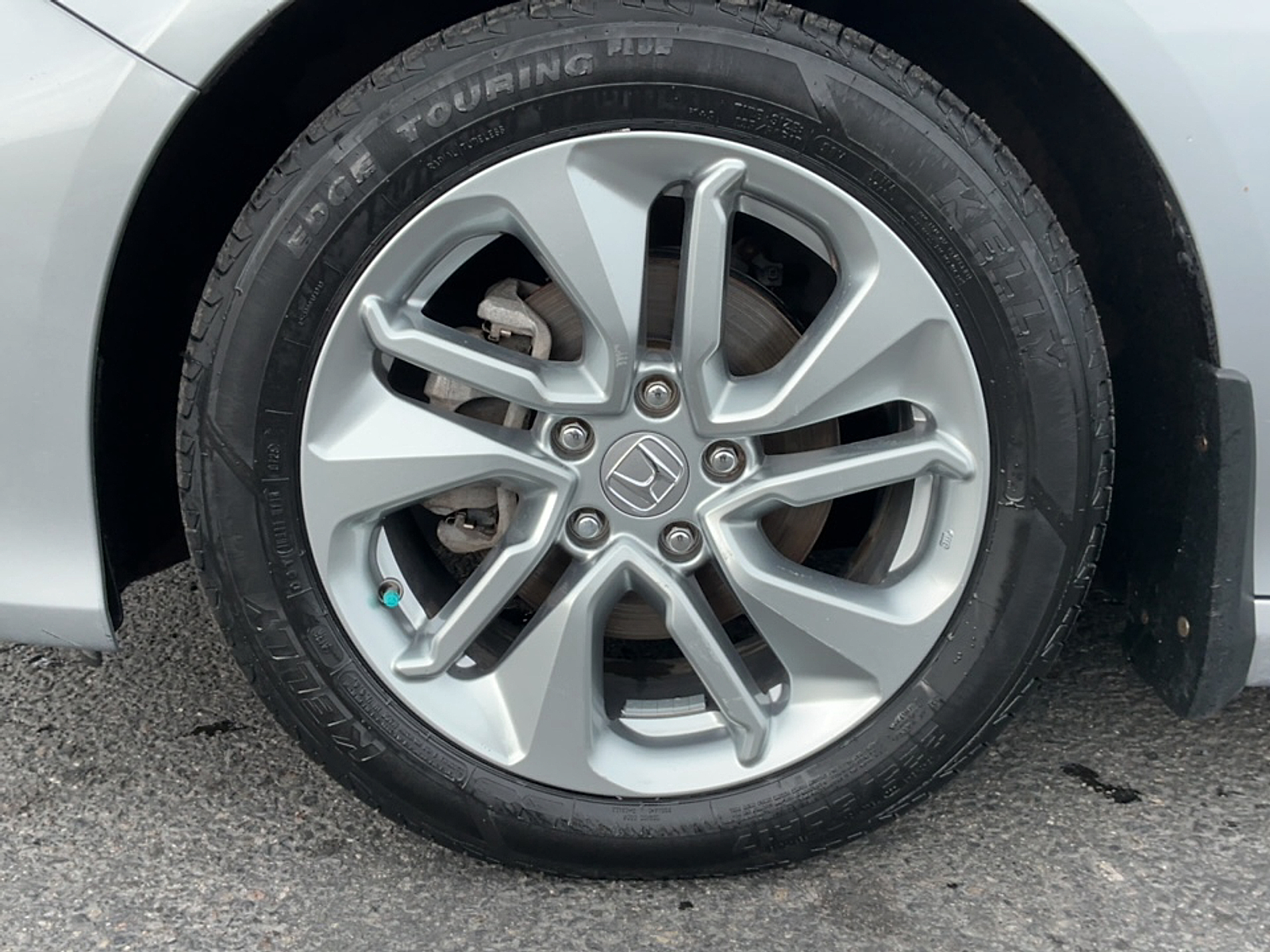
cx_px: 635
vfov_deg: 46.8
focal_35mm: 30
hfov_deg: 60.0
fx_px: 1101
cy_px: 476
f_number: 1.8
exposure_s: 1/519
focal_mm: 3
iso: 25
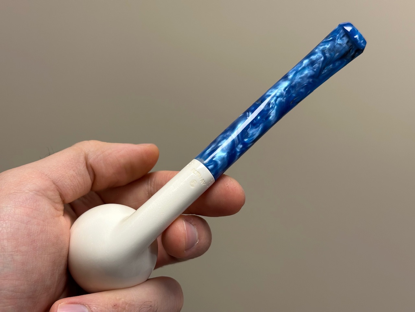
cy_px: 156
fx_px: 575
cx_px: 208
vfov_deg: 30.3
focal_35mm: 48
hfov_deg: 39.7
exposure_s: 1/100
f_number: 1.78
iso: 64
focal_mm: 6.86
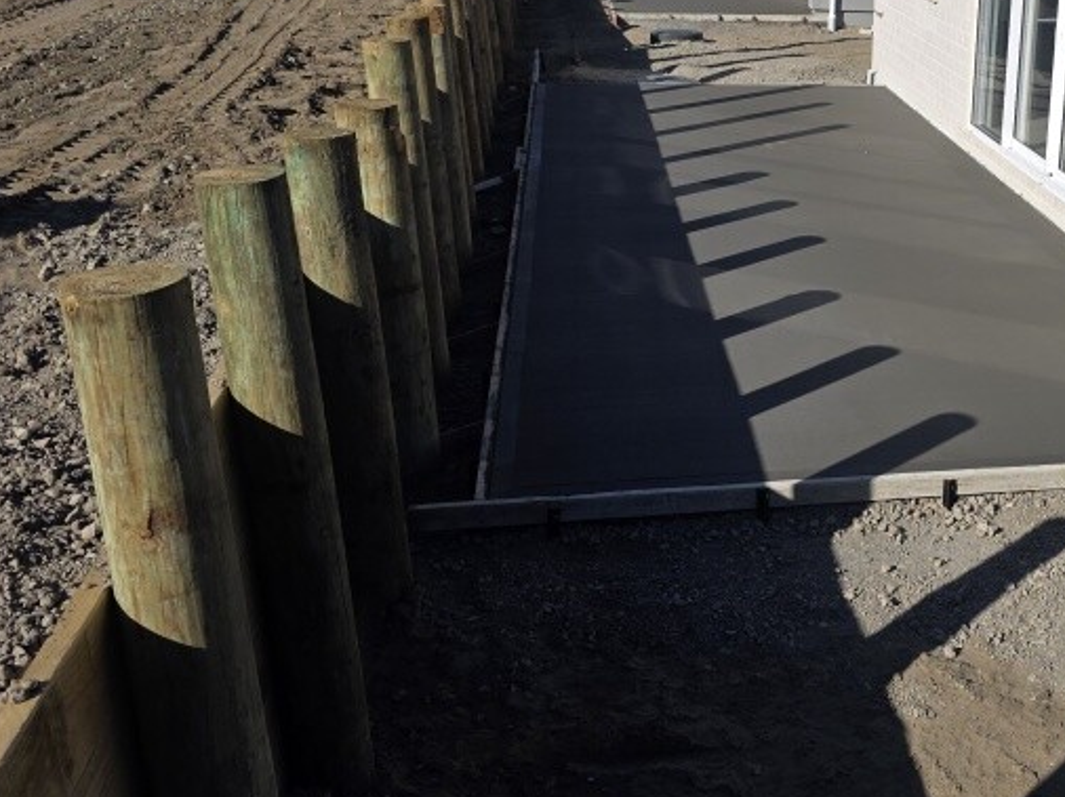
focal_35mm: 47
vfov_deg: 30.5
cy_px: 245
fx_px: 1445
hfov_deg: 38.4
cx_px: 900
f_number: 1.7
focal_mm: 6.3
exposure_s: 1/7944
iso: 80
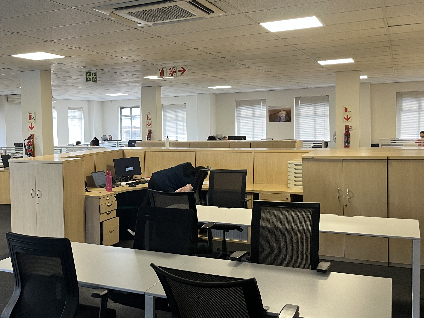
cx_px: 123
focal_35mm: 39
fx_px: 478
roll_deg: +2.1
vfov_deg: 36.8
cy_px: 145
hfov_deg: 46.7
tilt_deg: -3.5
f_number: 1.6
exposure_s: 1/50
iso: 160
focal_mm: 5.1
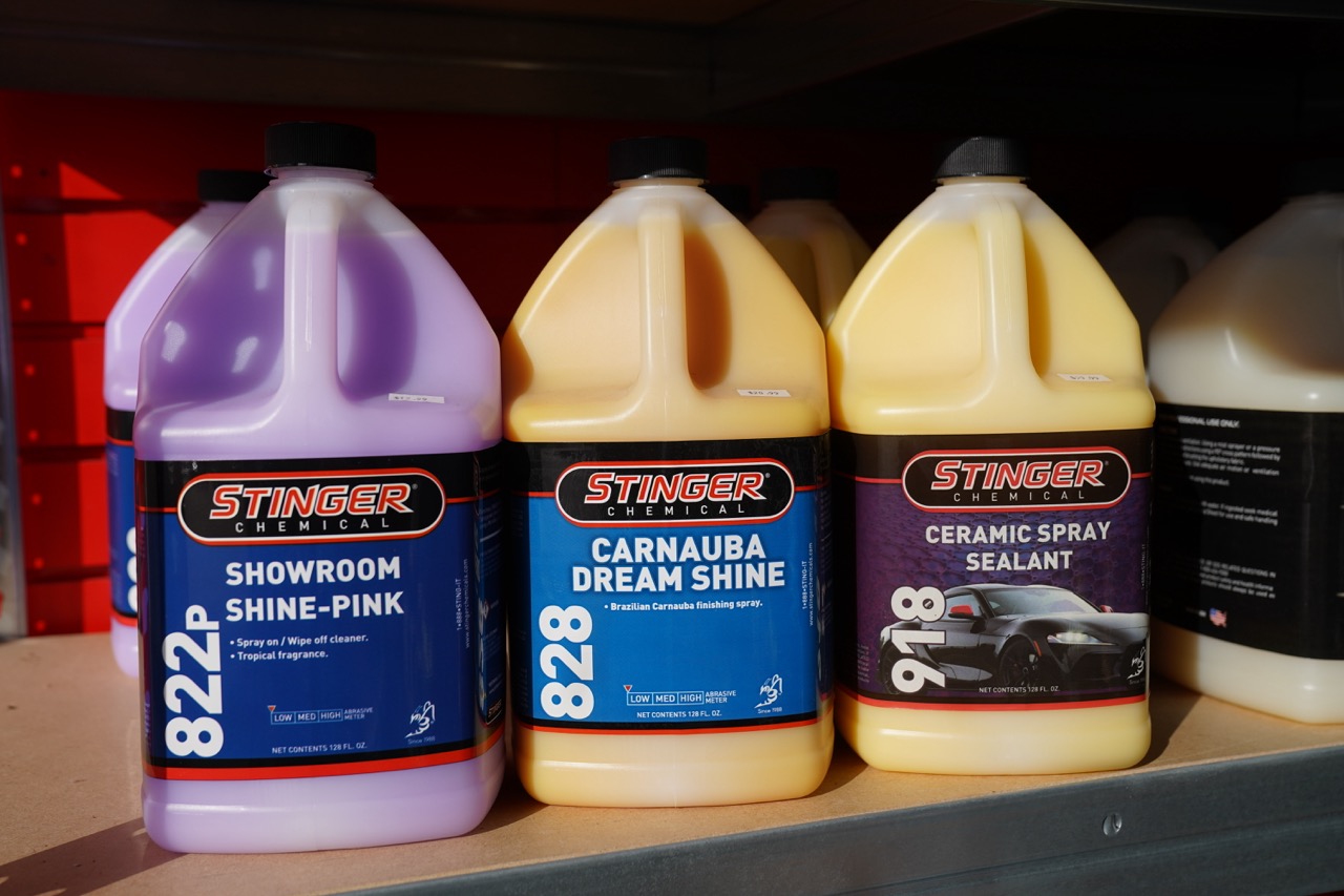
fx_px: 1381
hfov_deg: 51.9
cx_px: 672
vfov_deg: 35.9
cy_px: 448
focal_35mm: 37
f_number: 4.5
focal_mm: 37
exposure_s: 1/1250
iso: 100
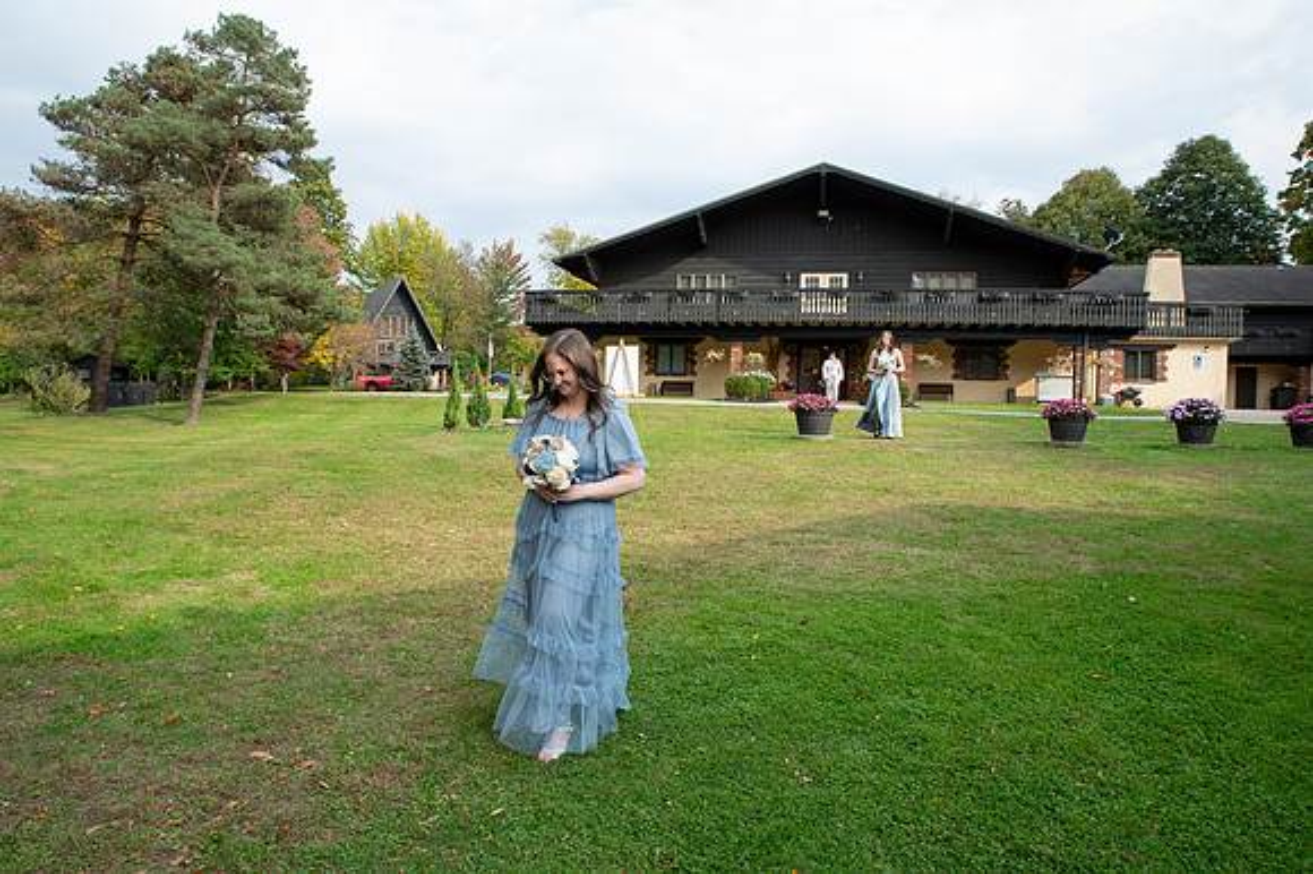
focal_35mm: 25
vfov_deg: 51.5
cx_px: 656
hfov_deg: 71.8
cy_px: 437
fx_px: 906
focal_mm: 24
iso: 400
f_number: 8
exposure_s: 1/200
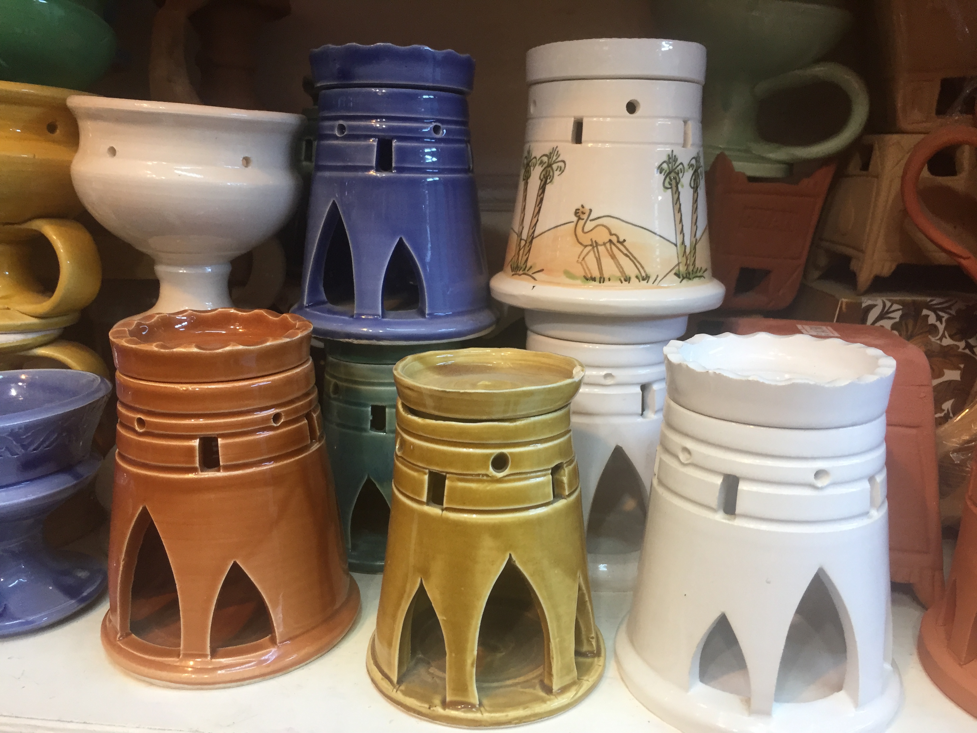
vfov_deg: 48.2
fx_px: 818
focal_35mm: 29
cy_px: 366
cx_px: 488
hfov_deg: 61.7
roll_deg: -2.1
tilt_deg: -10.5
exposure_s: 1/33
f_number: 2.2
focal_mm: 4.15
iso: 64
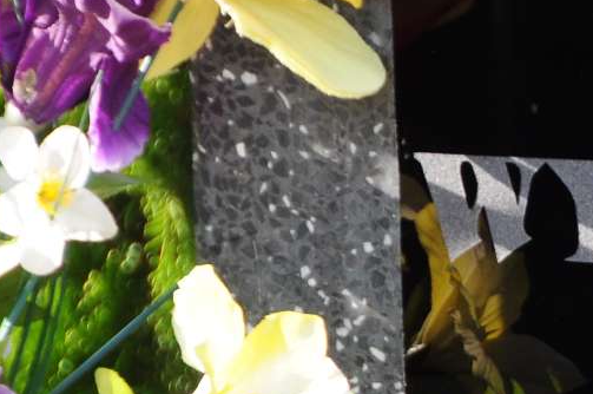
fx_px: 11779
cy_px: 475
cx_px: 1007
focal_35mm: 716
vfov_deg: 1.9
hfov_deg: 2.9
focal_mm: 112
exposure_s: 1/125
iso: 200
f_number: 7.1
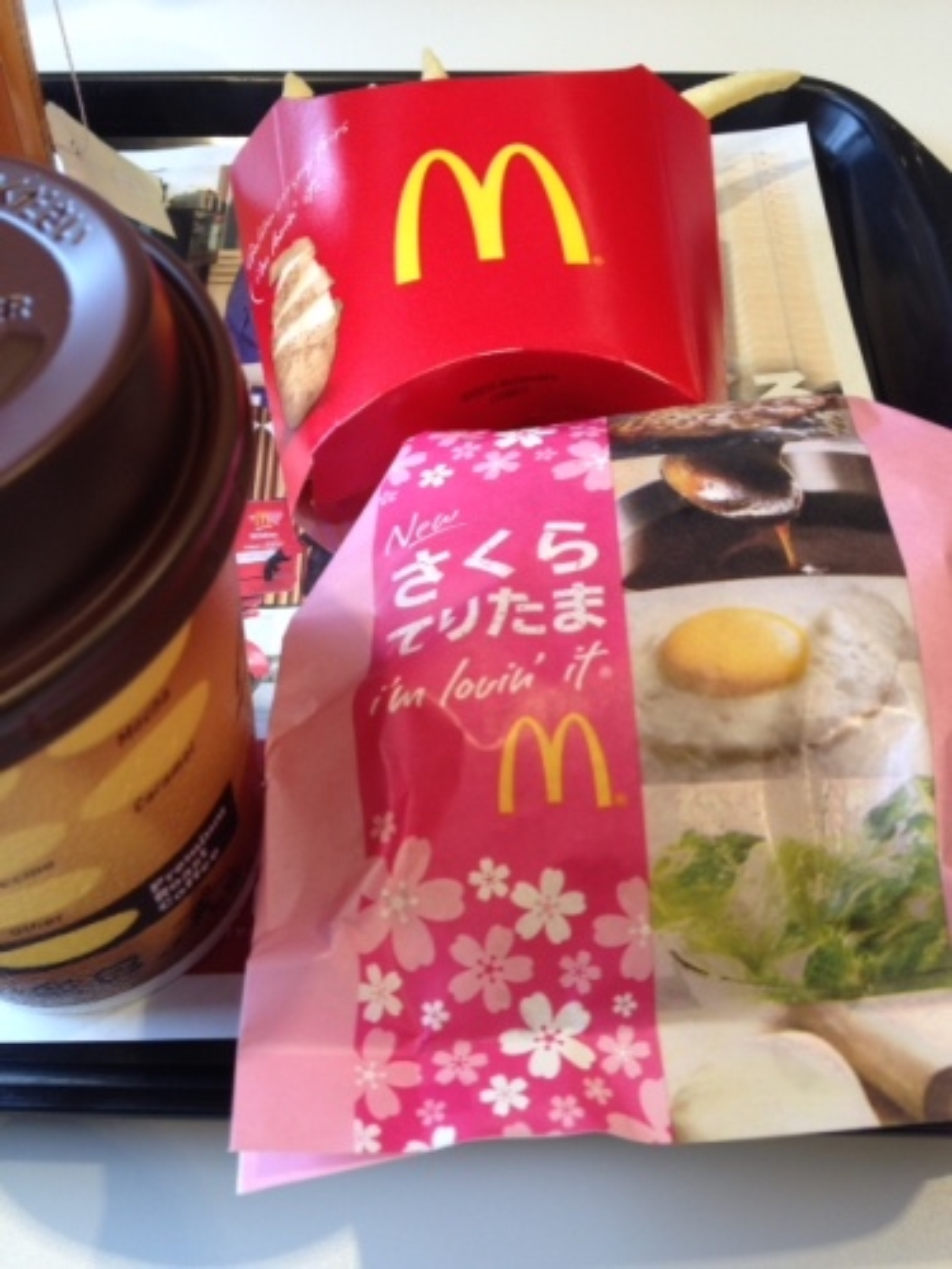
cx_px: 476
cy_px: 634
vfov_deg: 52.6
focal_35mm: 35
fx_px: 1283
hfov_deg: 40.7
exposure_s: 1/30
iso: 50
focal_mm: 4.28
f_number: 2.4
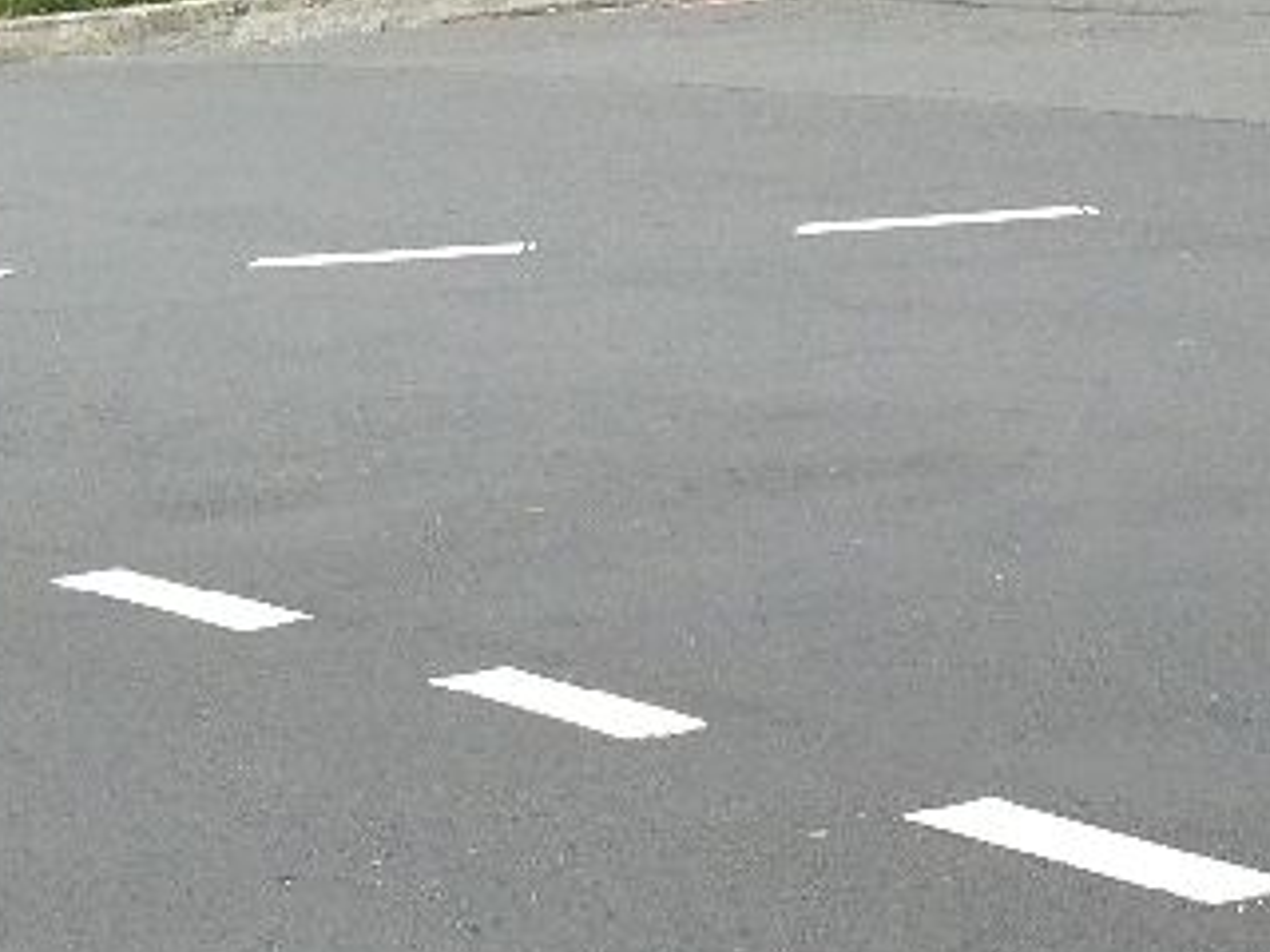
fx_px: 6420
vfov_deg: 8.4
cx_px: -314
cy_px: -103
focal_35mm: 175
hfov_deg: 11.1
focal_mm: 4.28
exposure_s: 1/726
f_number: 2.4
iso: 50
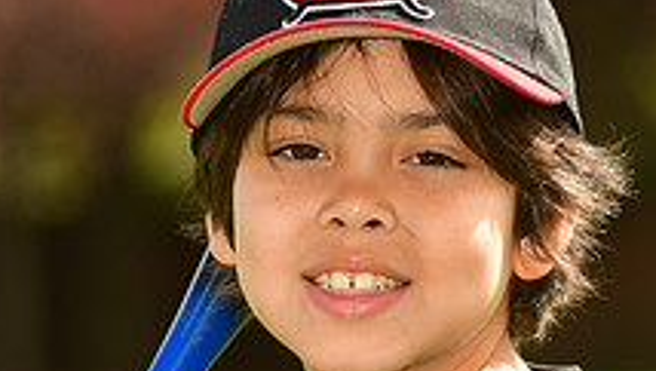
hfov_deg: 3.4
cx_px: 231
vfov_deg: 1.9
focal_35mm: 638
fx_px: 11112
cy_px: 521
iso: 200
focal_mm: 150
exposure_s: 1/640
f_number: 5
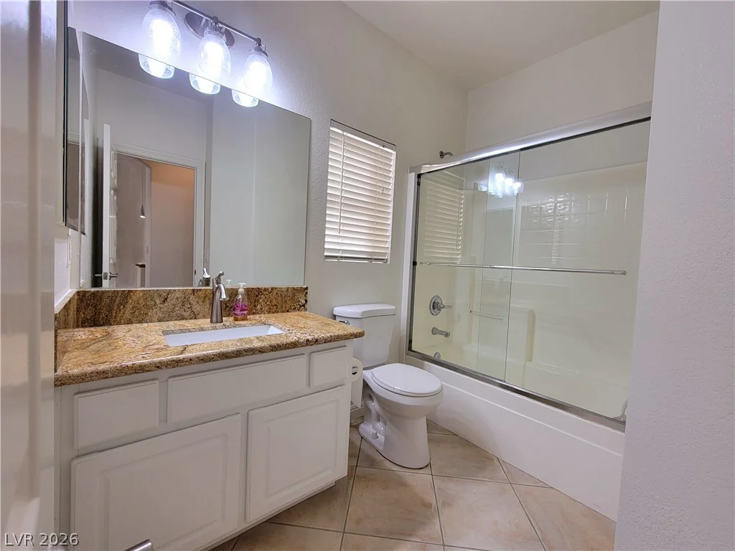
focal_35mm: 13
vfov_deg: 89.9
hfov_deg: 106.2
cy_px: 276
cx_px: 368
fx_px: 276
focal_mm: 2.2
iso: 80
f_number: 2.2
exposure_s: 1/120
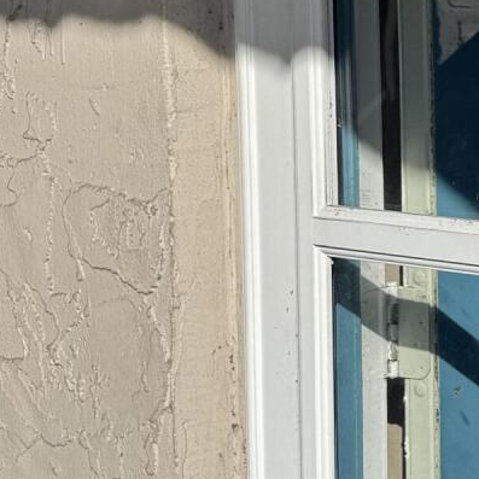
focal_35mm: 107
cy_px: 52
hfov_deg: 14.7
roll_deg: +1.3
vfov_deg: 16.1
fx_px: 1675
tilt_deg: -3.2
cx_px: 793
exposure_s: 1/7092
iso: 80
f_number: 1.78
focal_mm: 6.76
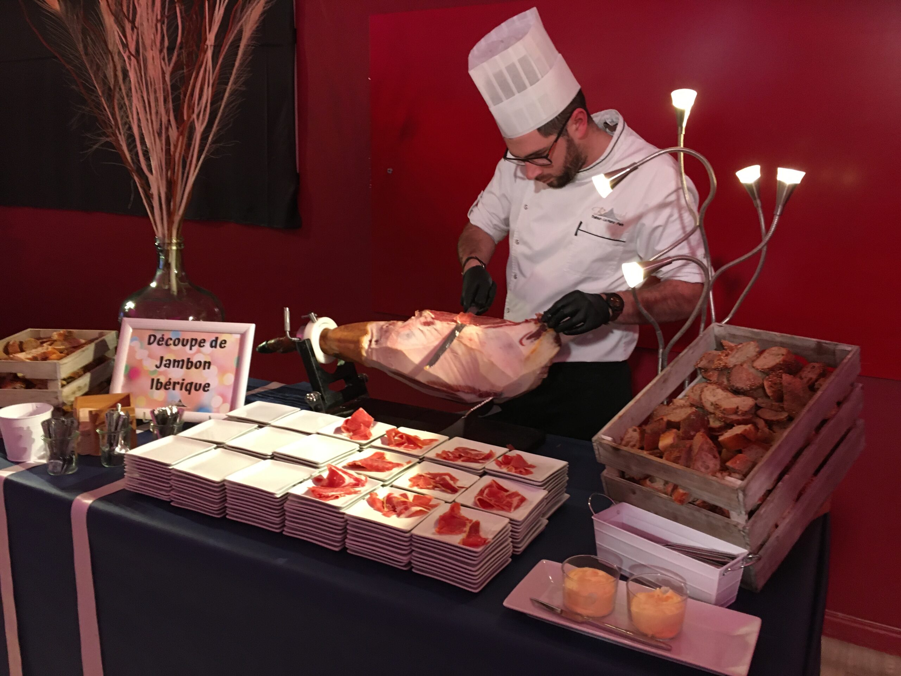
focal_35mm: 29
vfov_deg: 48.2
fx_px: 755
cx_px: 450
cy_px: 338
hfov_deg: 61.7
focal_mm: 4.15
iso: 200
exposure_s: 1/20
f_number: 2.2
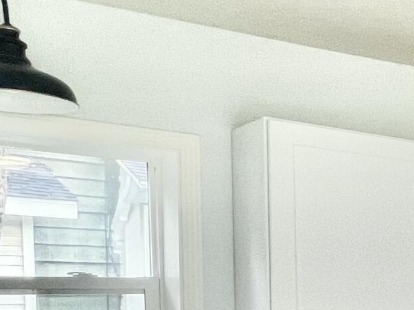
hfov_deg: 20.2
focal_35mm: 63
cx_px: 777
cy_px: 325
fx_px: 753
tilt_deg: -1.0
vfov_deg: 22.2
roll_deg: +1.1
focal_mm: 1.57
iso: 100
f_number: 1.8
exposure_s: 1/120
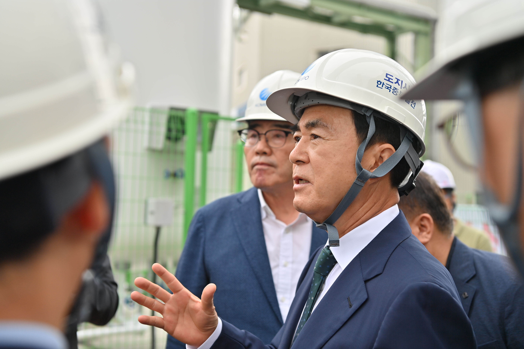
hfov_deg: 39.6
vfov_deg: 27.0
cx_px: 262
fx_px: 728
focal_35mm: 50
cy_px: 174
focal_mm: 50
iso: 200
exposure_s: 1/200
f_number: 4
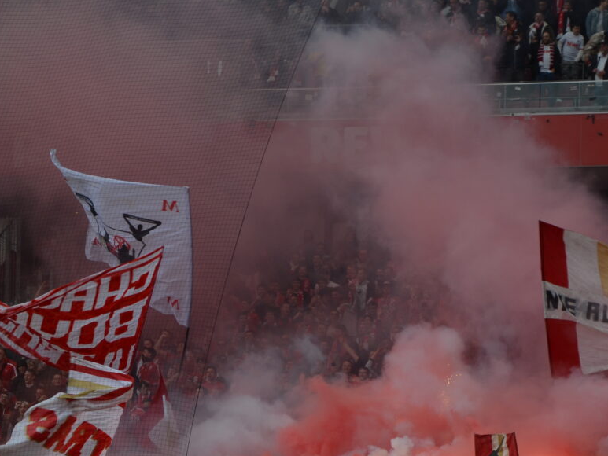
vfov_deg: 9.9
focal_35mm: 149
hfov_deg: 13.2
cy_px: 409
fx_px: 2617
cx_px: 293
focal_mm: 50
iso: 200
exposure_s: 1/250
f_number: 8
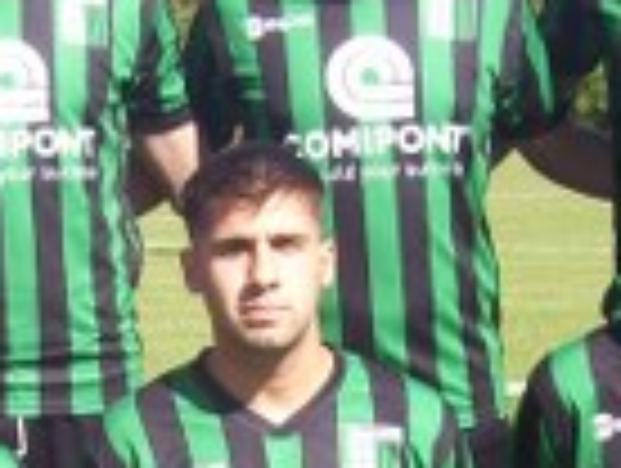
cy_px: 648
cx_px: -130
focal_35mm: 166
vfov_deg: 8.8
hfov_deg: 11.6
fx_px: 2983
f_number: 4.8
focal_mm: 6
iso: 80
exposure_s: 1/400
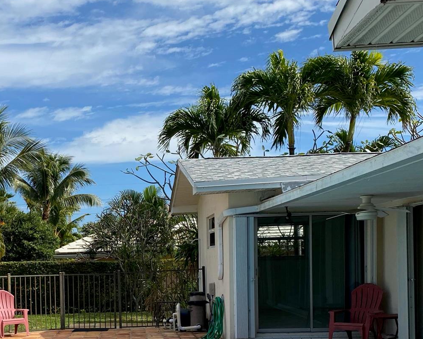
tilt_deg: -3.2
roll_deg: +1.6
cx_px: 92
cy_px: 299
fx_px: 651
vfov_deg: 28.1
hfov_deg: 35.0
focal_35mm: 52
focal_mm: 4.25
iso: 32
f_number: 1.8
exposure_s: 1/3984
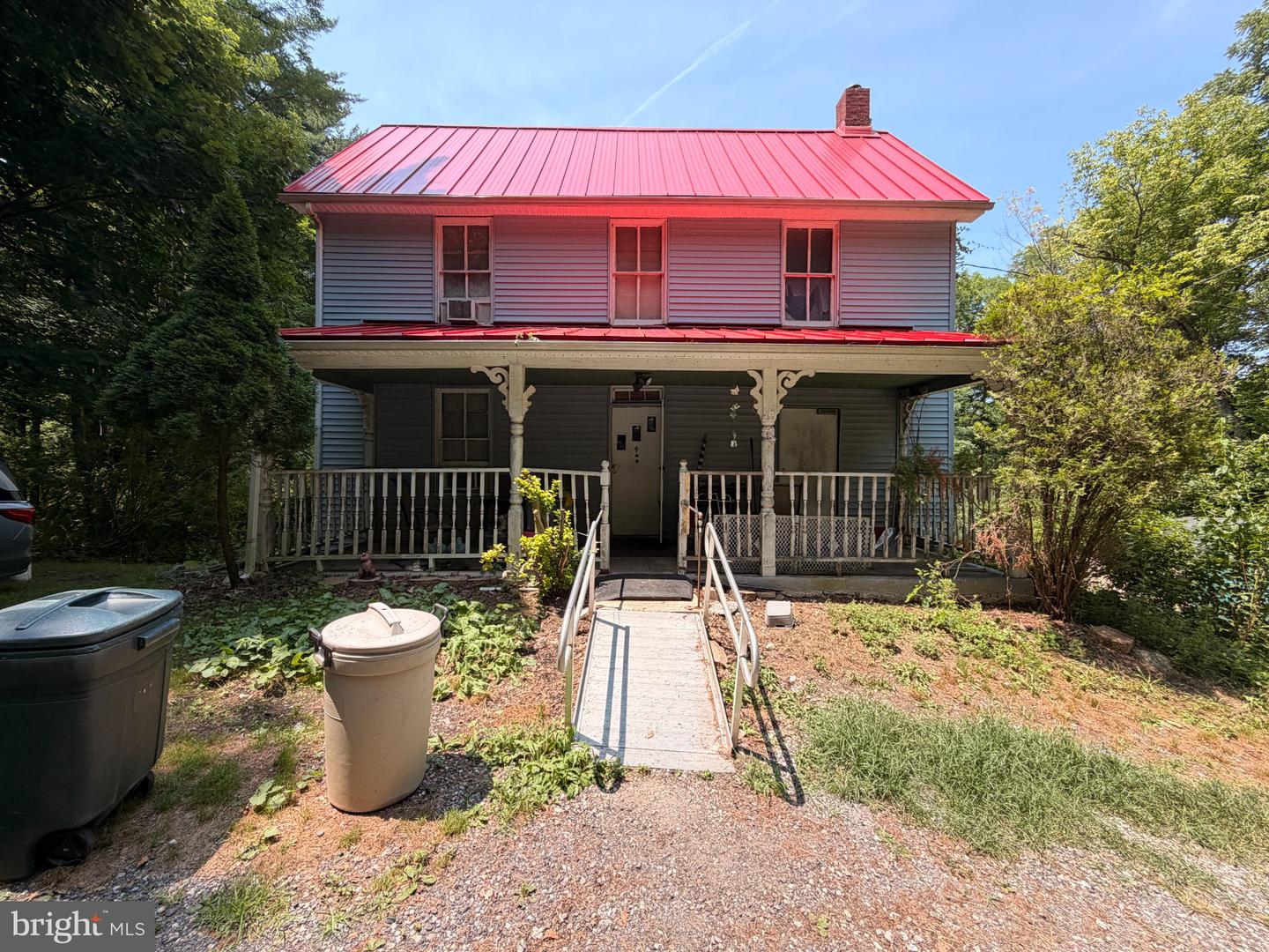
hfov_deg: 102.1
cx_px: 634
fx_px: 513
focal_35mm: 14
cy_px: 476
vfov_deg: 85.7
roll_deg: +0.1
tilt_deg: -0.5
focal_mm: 2.22
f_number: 2.2
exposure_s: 1/527
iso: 40
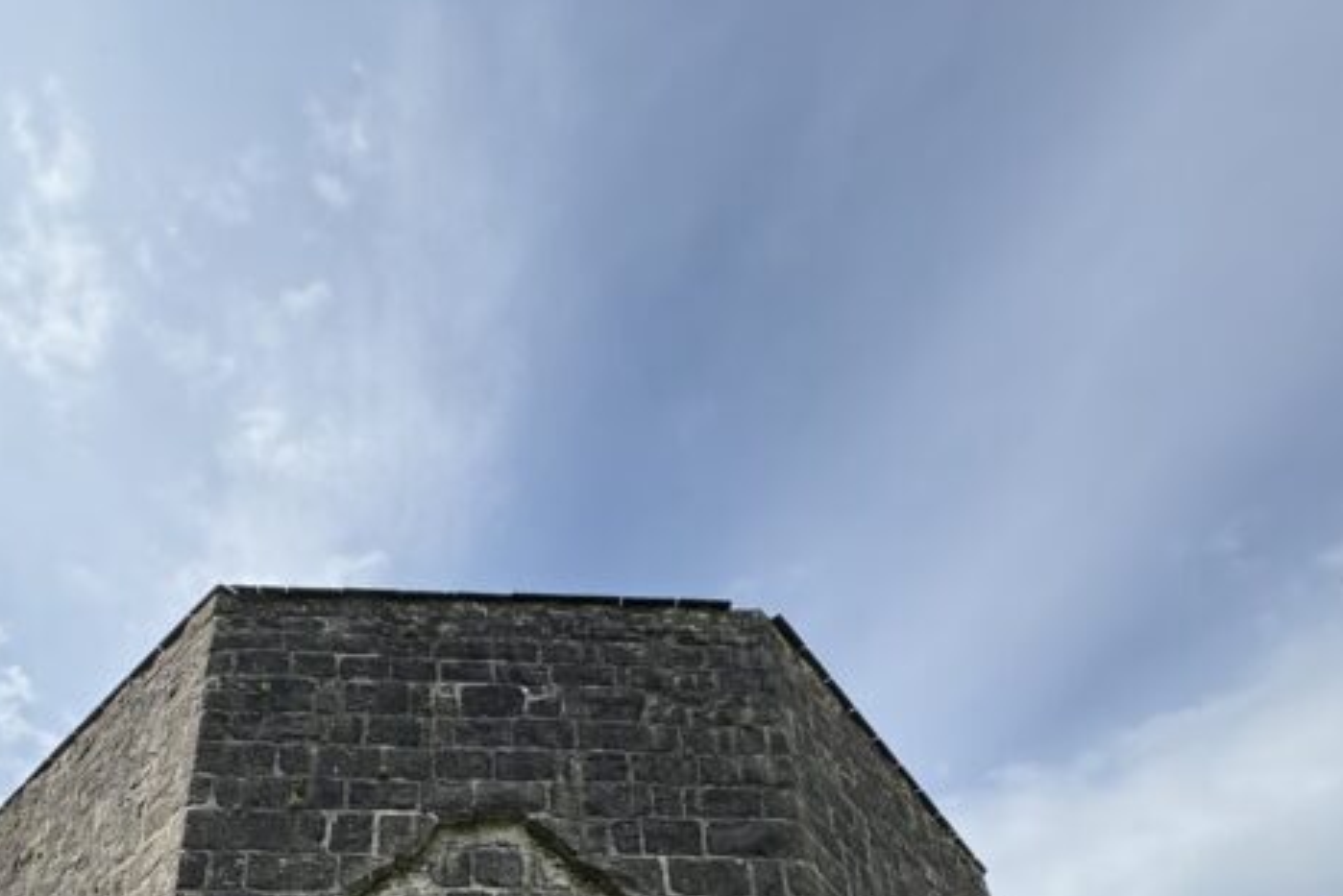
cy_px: 1173
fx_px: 1194
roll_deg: +0.0
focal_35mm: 32
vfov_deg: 31.4
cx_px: 487
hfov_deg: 57.8
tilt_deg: +24.2
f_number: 2.2
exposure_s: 1/541
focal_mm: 2.22
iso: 40
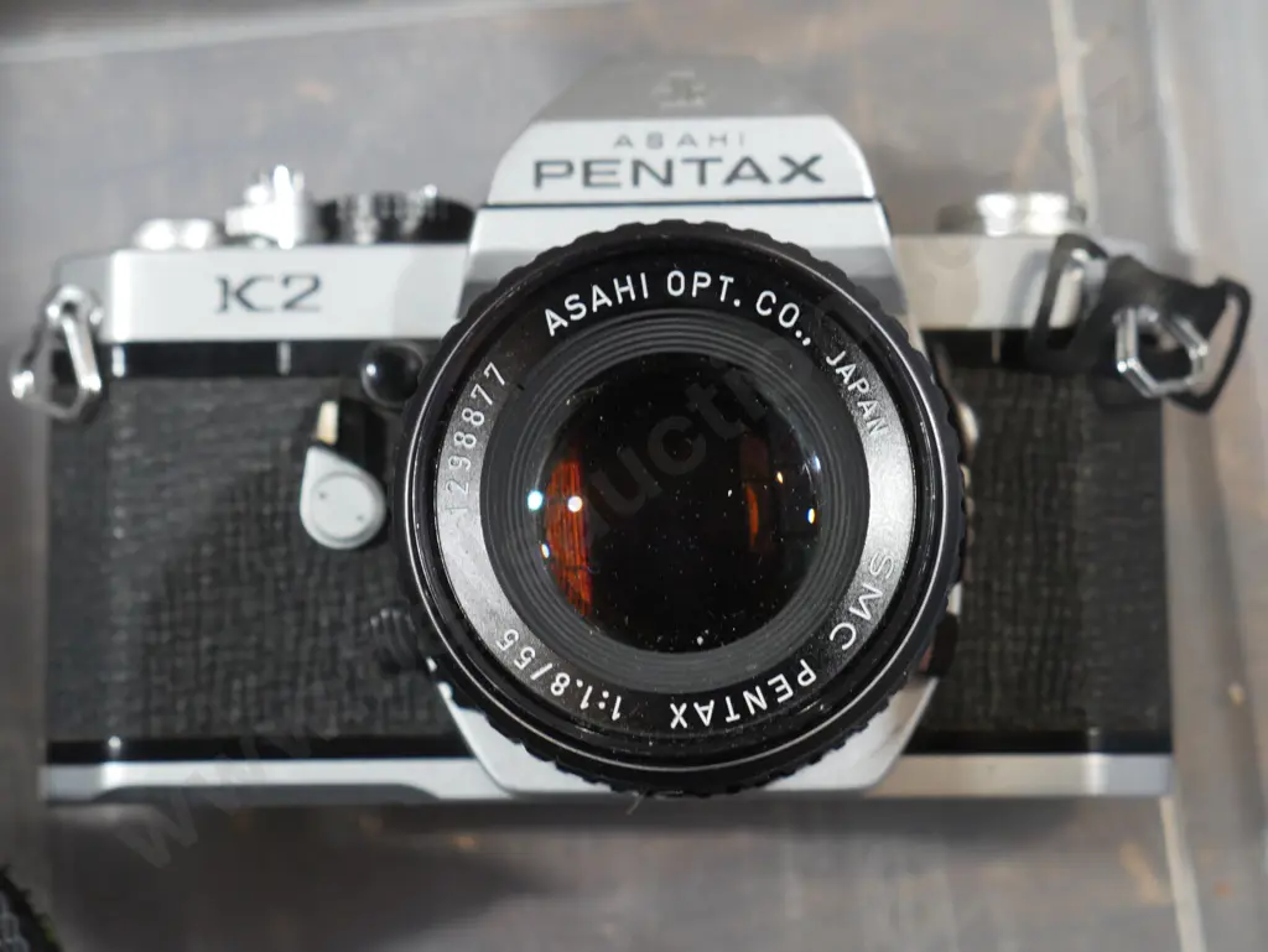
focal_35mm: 70
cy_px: 476
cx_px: 634
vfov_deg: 21.0
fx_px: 2565
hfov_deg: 27.8
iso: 1250
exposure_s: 1/80
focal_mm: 35
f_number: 5.5
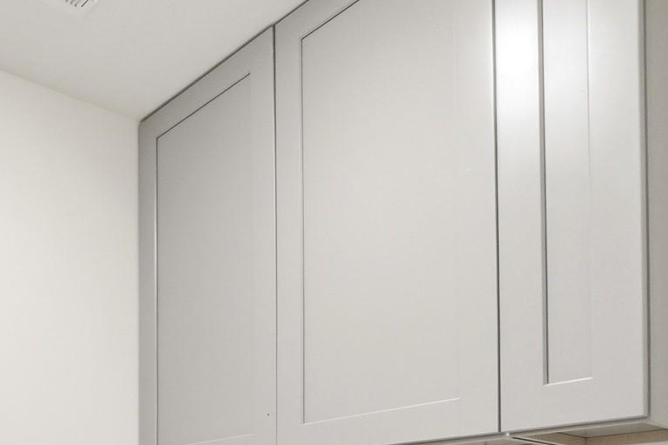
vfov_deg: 28.9
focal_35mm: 39
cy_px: 554
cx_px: 77
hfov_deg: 45.3
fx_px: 724
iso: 100
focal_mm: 10
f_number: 4
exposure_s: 1/50
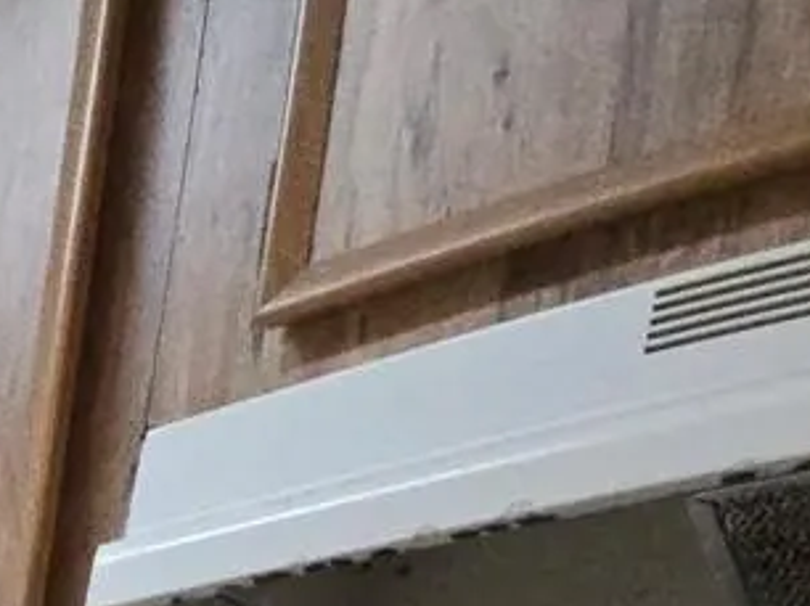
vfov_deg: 13.7
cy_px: 1540
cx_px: -929
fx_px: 1590
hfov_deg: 17.3
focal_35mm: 68
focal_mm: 2.2
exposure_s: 1/60
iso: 320
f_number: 2.2
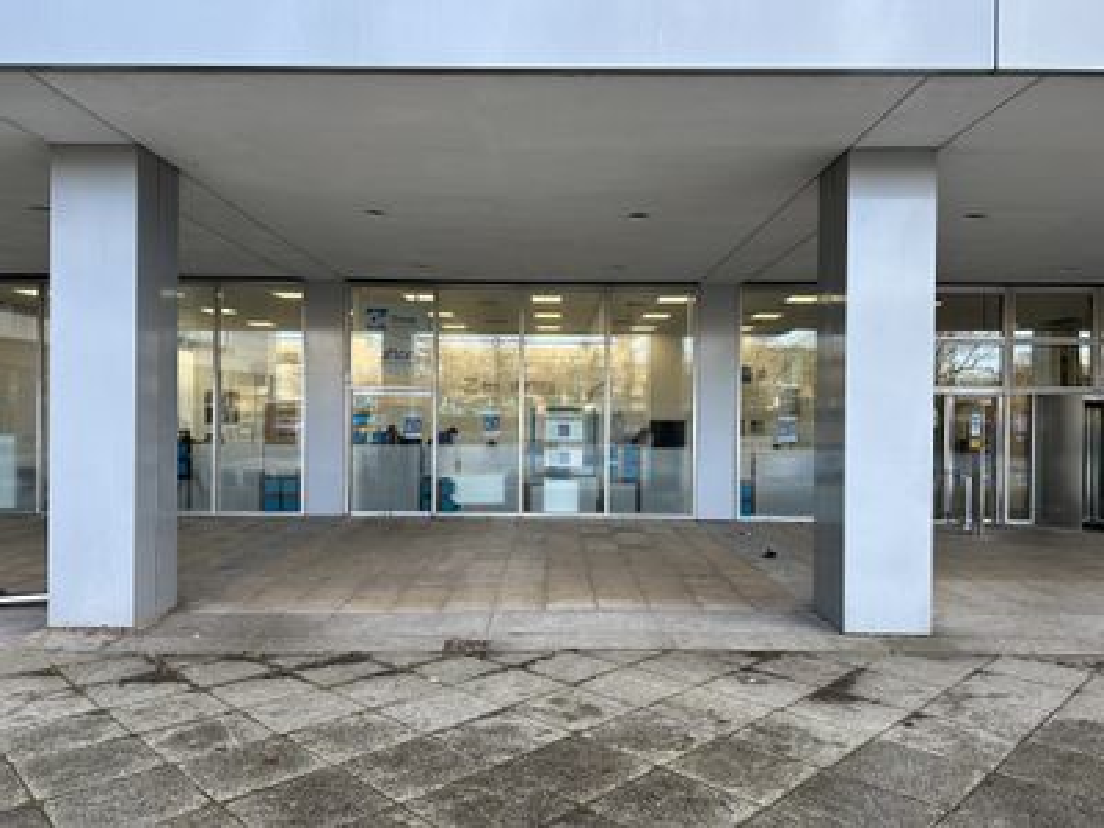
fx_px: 765
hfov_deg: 71.6
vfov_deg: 56.8
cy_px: 414
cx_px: 552
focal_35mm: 24
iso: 64
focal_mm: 6.86
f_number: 1.78
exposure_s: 1/219
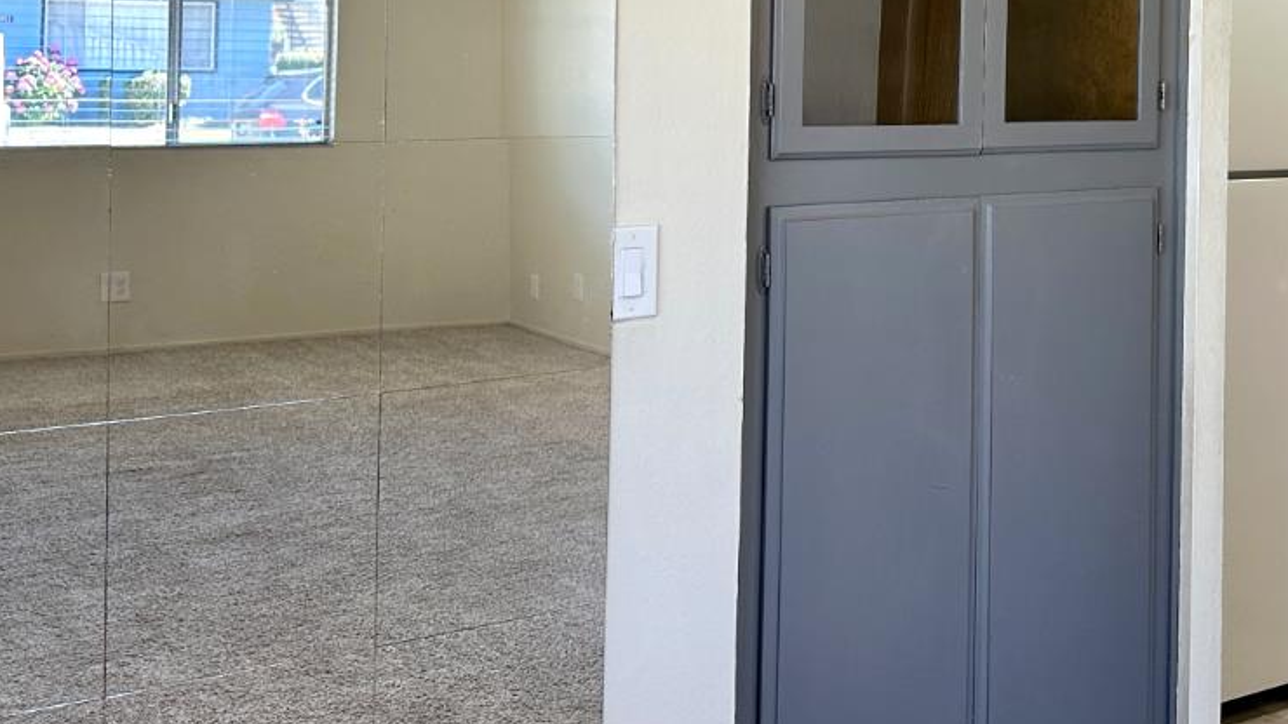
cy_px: 41
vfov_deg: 22.0
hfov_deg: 38.2
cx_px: 966
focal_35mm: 53
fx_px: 1810
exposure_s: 1/120
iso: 64
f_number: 1.78
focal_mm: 6.86
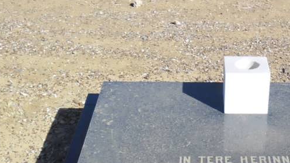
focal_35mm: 71
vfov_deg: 16.3
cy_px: 201
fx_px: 546
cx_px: 239
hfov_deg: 29.0
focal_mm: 4.9
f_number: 3.5
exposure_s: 1/824
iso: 80
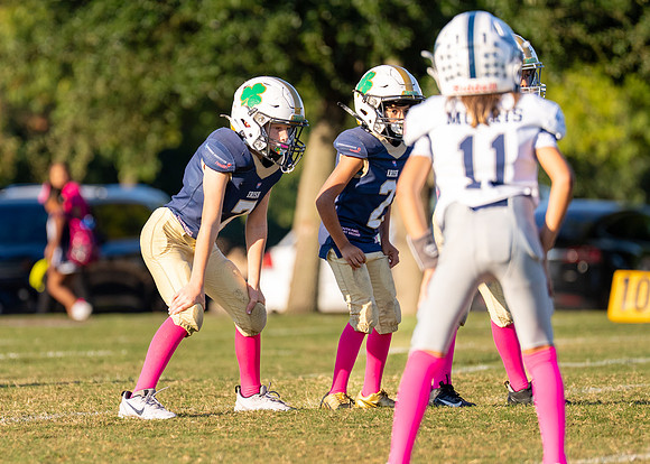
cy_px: 242
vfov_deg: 3.3
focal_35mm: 436
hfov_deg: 4.6
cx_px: 226
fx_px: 8052
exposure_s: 1/2500
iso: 200
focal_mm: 200
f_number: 2.8
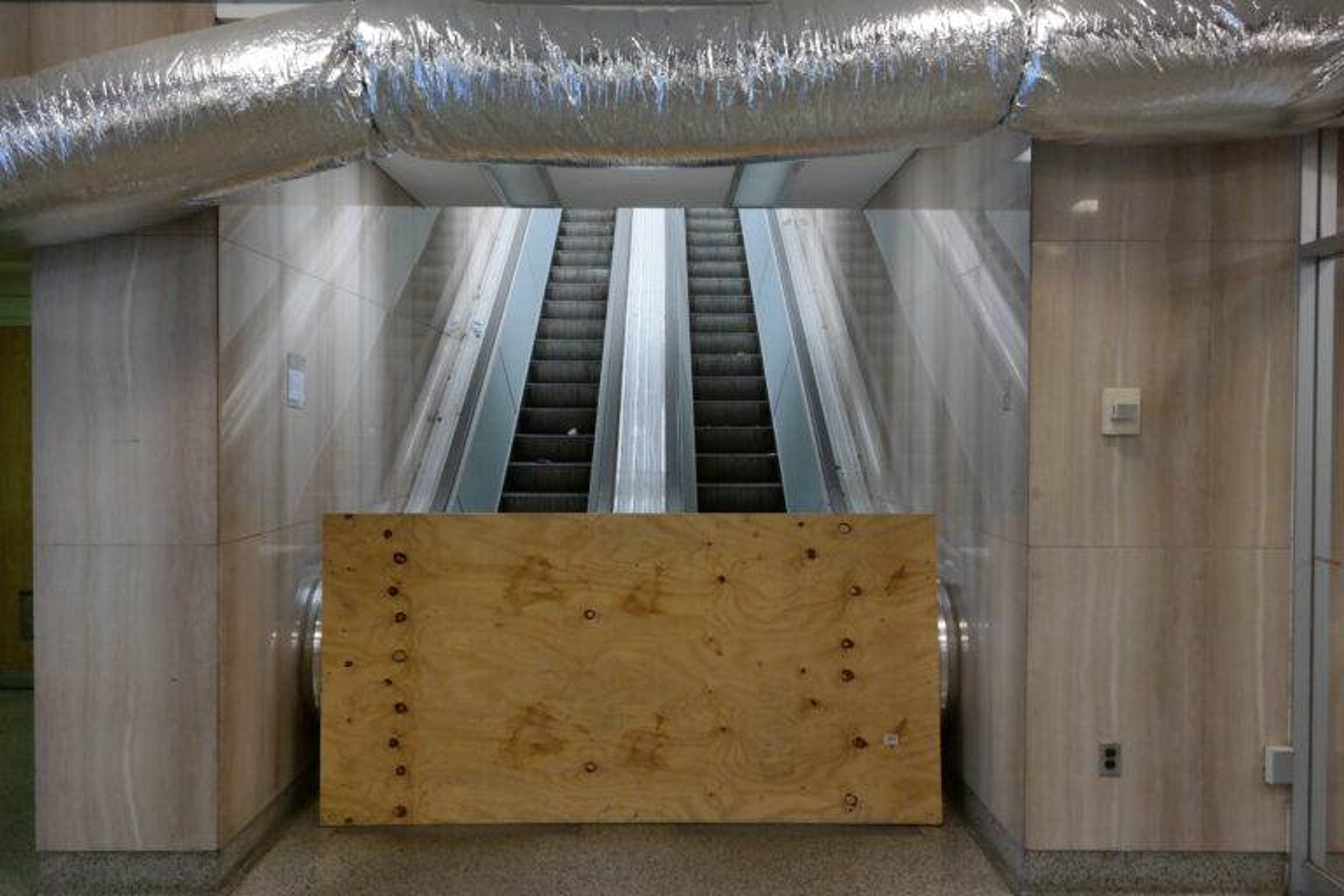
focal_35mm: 30
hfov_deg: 61.9
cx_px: 672
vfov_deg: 43.6
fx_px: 1120
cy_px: 448
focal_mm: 20
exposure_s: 1/40
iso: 800
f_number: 3.5
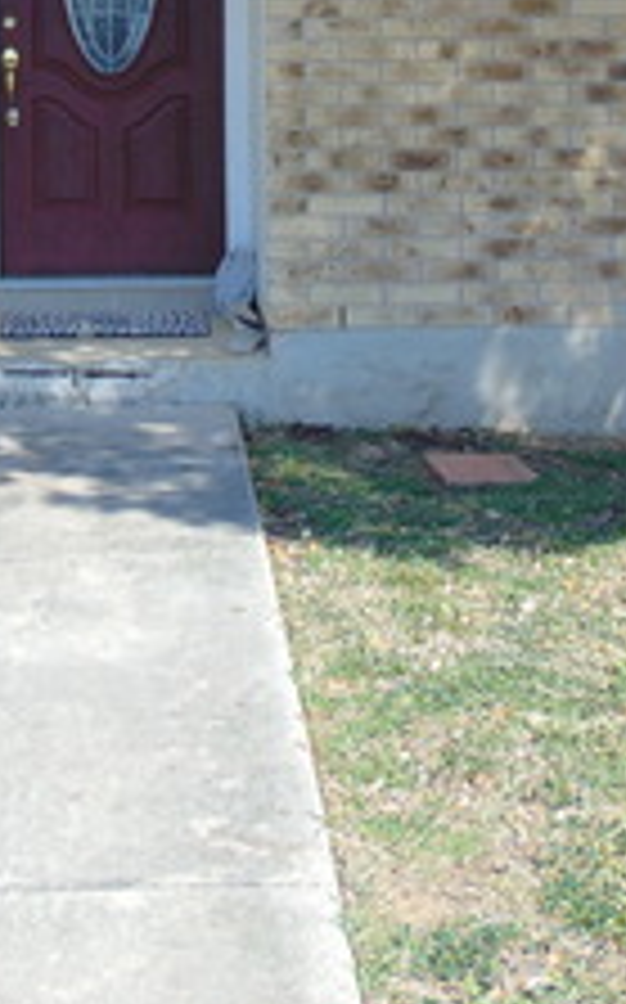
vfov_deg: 25.7
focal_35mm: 76
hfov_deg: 17.1
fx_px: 2079
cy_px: -18
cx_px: 176
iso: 80
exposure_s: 1/640
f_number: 3
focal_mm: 4.5
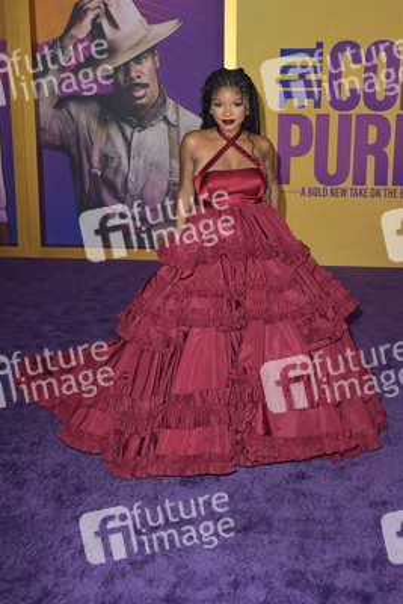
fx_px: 738
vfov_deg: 44.5
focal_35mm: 44
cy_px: 302
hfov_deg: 30.5
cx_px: 202
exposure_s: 1/250
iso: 320
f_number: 6.3
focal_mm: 44
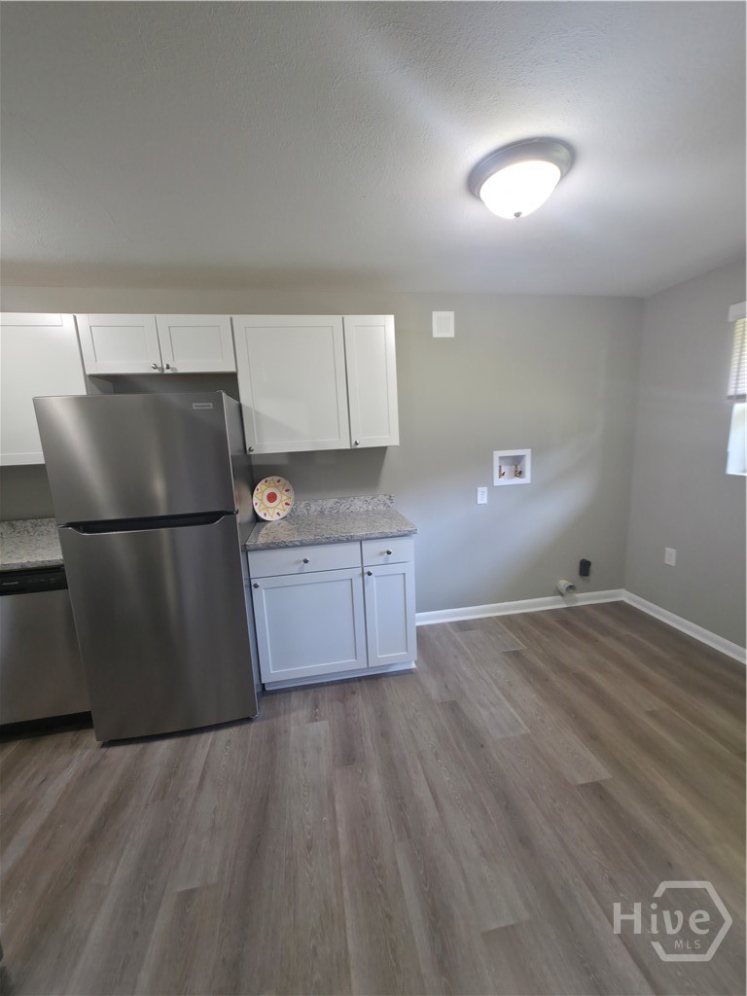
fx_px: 374
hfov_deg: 89.9
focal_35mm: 13
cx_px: 374
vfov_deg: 106.2
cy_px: 498
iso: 100
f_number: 1.9
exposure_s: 1/30
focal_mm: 2.2
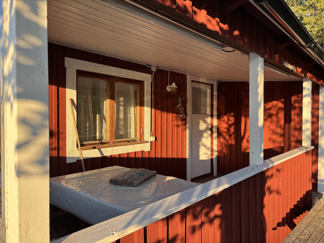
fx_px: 243
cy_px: 122
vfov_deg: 53.1
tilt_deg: -5.6
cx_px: 162
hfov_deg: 67.3
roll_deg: -0.8
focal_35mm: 26
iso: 50
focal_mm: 5.96
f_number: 1.6
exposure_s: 1/377
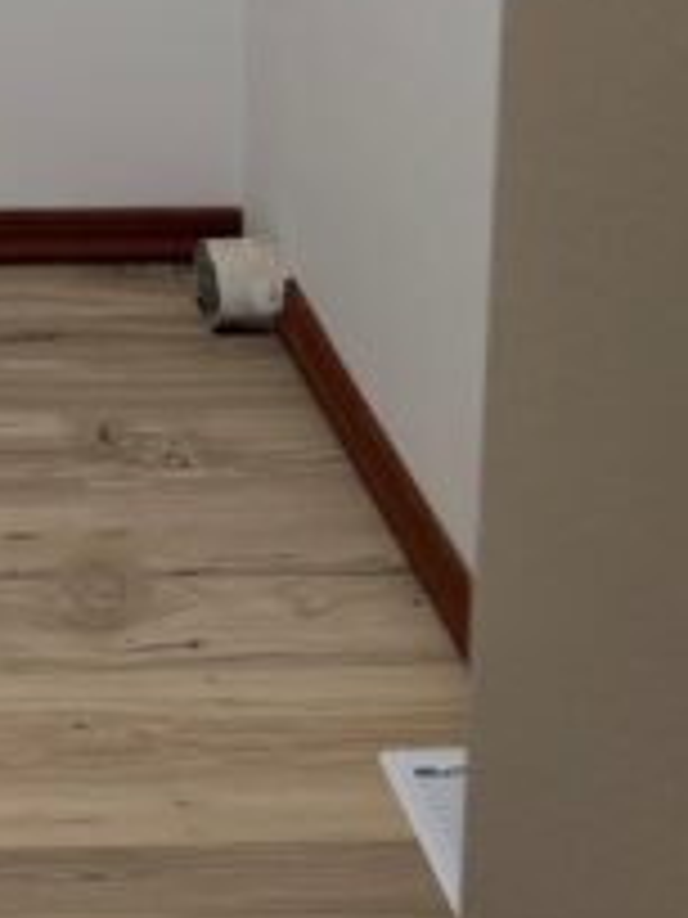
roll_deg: -0.3
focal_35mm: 94
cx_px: -468
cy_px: -639
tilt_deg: -4.6
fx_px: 2491
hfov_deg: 14.3
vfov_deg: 17.6
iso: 100
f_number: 1.78
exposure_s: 1/120
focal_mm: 6.76
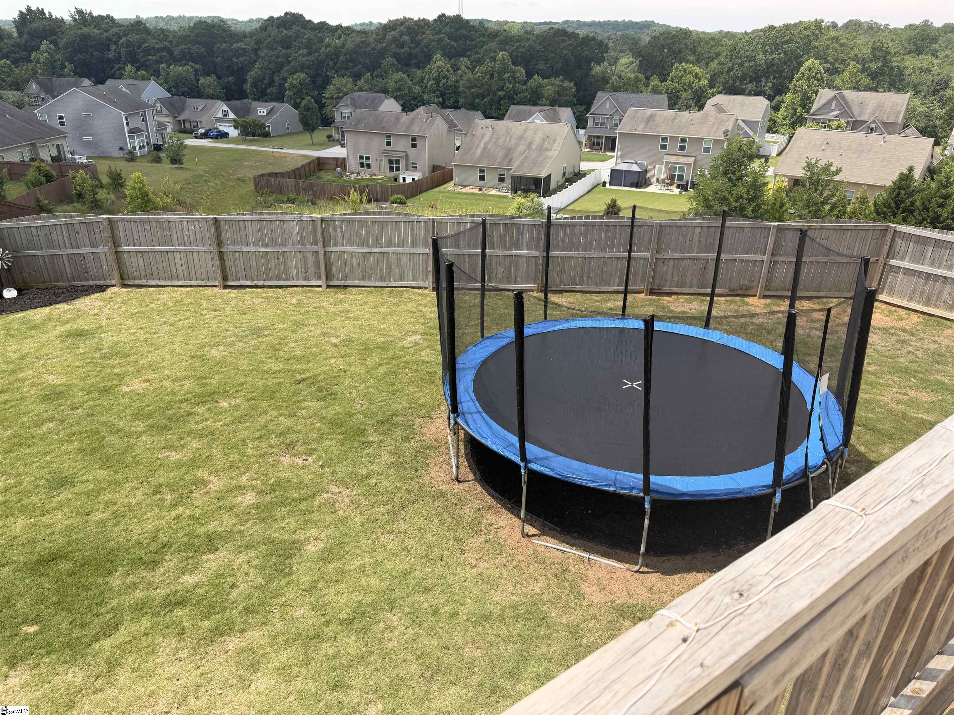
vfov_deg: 56.8
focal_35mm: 24
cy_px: 358
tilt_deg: -25.2
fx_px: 661
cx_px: 477
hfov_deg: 71.6
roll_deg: -1.0
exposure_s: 1/2907
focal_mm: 6.76
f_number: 1.78
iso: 80
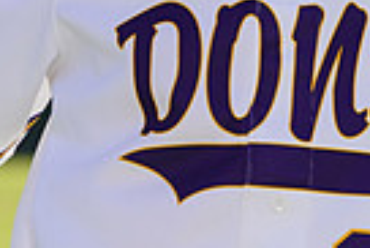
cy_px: -226
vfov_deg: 1.3
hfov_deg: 2.0
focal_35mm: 1050
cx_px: 346
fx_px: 10803
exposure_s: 1/250
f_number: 8
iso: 100
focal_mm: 247
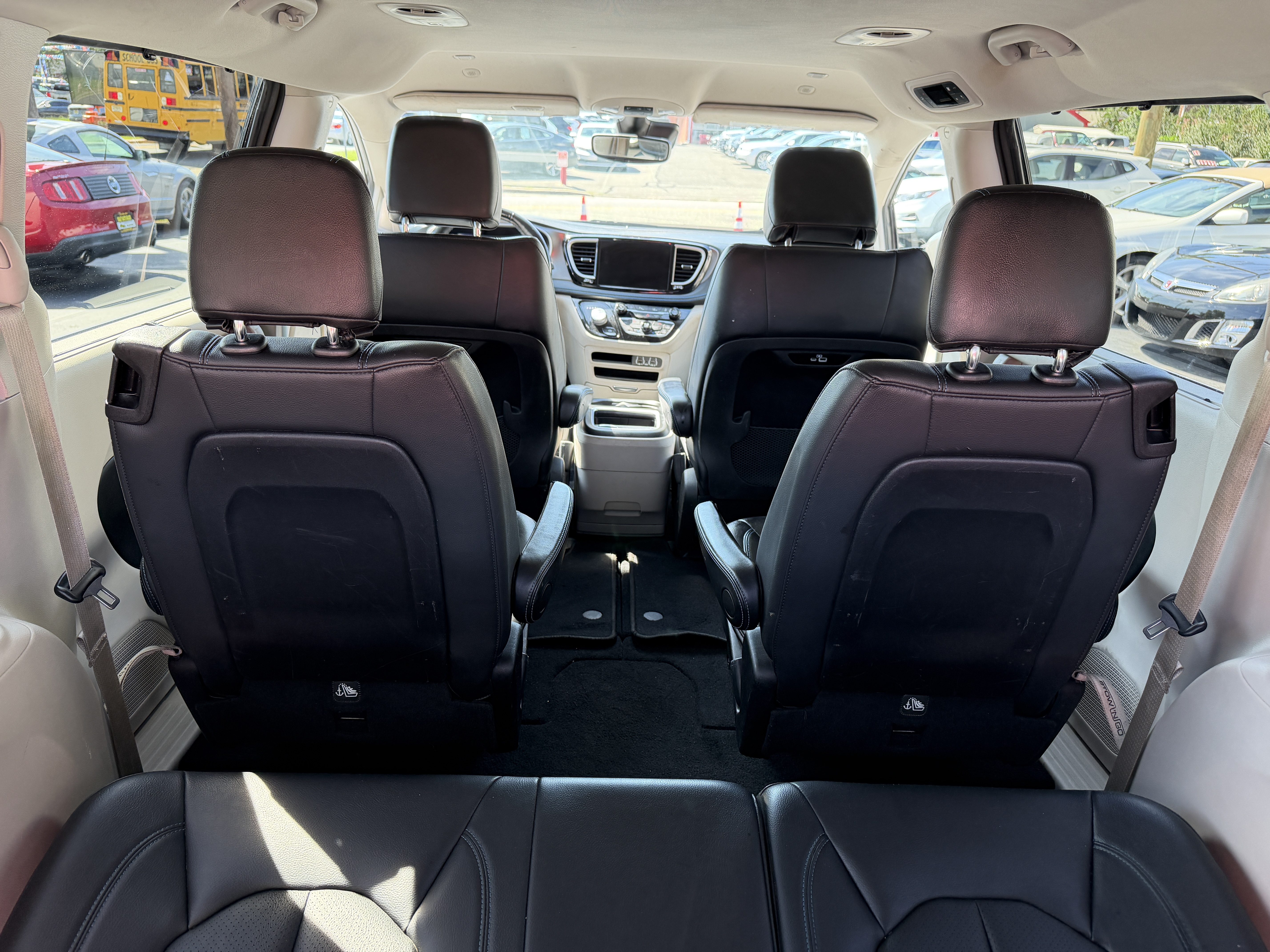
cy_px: 476
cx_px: 635
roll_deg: -2.2
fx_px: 881
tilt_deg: -21.5
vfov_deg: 56.8
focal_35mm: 24
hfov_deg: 71.6
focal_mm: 6.76
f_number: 1.78
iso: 200
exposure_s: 1/80
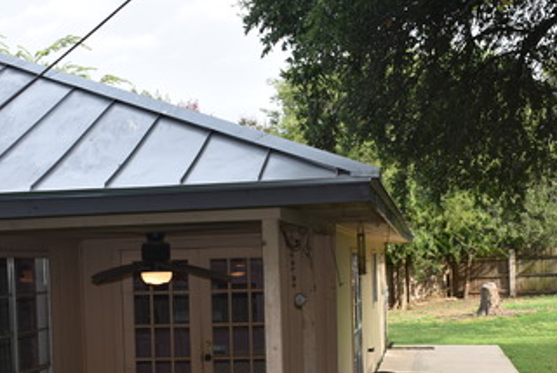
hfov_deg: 28.0
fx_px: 1115
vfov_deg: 18.6
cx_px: 282
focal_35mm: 72
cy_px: 353
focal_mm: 24
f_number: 6.3
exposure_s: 1/160
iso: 100
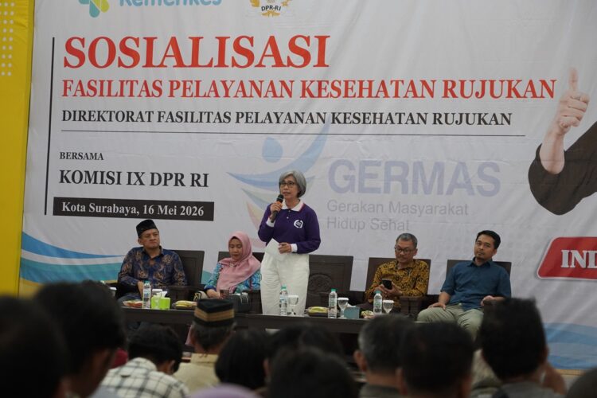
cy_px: 199
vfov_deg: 11.1
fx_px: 2056
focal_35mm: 124
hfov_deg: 16.5
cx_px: 298
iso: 4000
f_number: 6.3
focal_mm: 124
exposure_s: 1/160
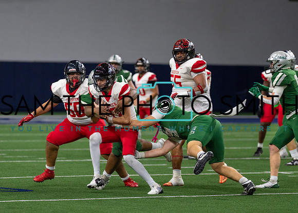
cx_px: 104
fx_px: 2195
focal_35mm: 259
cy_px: 126
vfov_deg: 5.5
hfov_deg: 7.8
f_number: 2.8
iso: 1600
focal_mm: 200
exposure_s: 1/1250
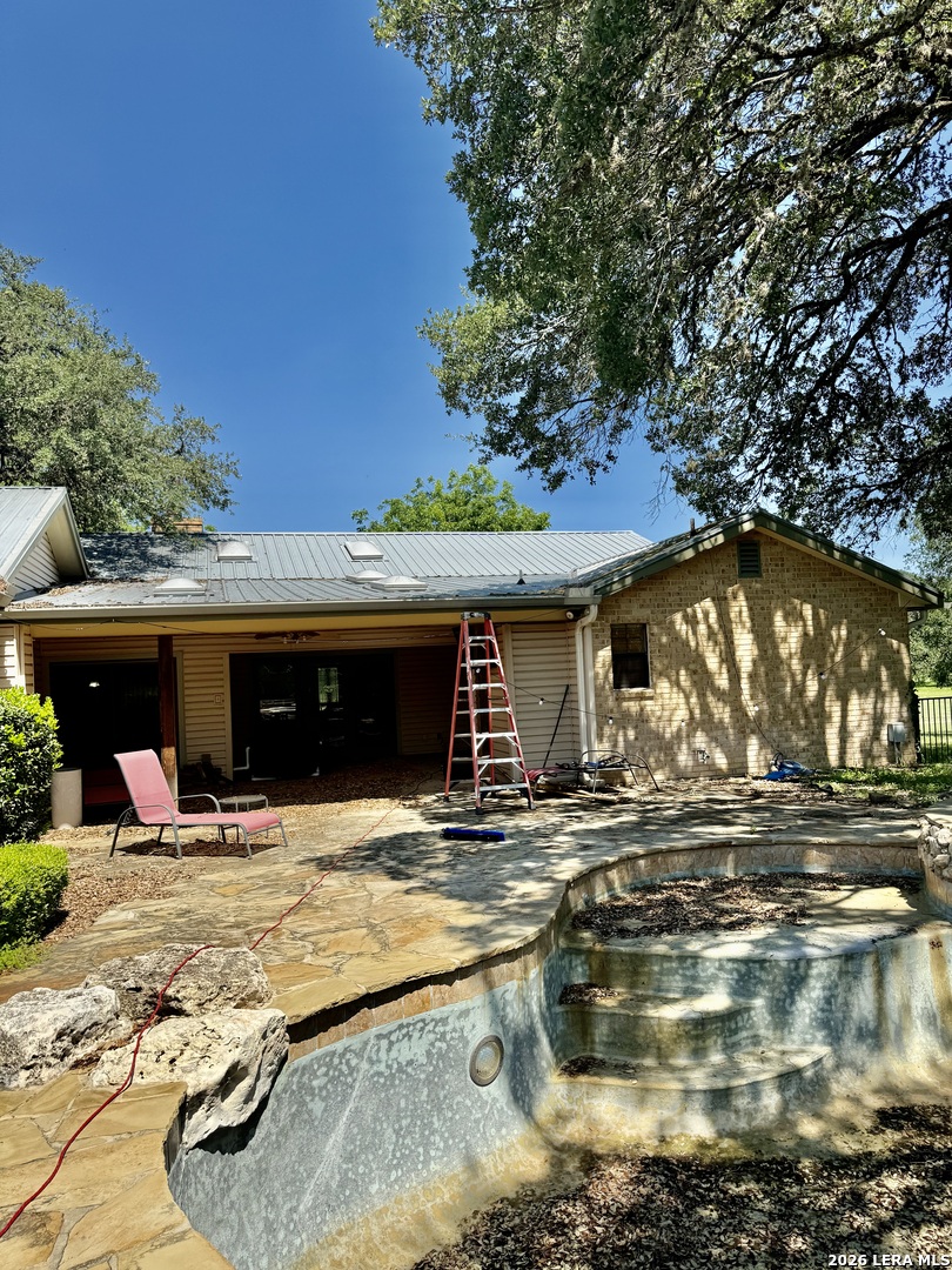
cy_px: 635
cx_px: 476
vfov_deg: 71.6
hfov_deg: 56.8
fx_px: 880
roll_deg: +4.4
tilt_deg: +2.4
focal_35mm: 24
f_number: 1.78
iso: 80
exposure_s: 1/3802
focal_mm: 6.76
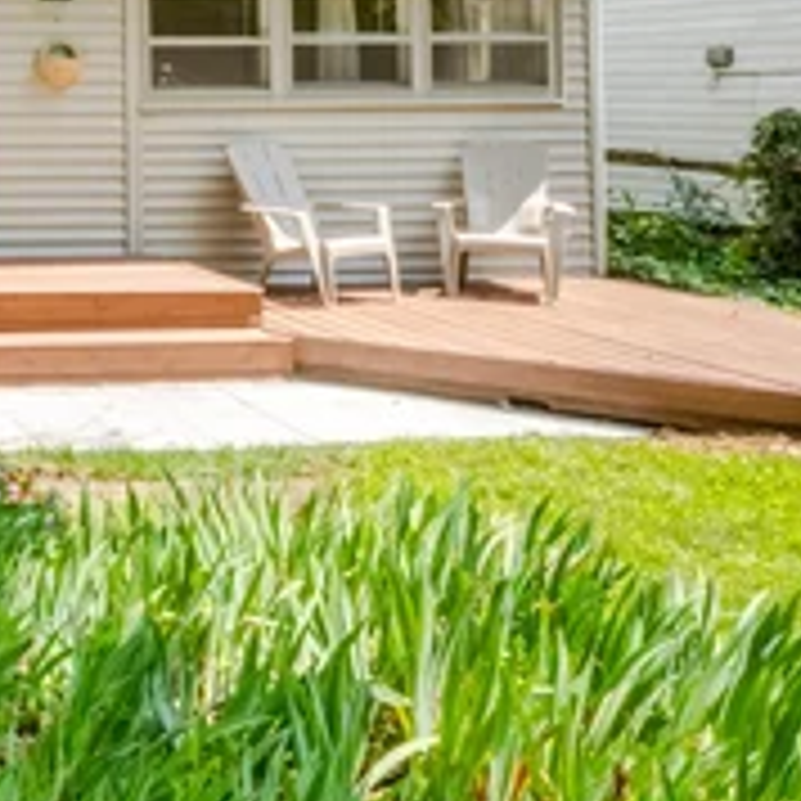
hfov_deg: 26.5
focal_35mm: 55
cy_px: 29
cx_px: -234
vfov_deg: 29.4
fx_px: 1440
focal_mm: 12
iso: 1000
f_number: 22
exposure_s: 1/125
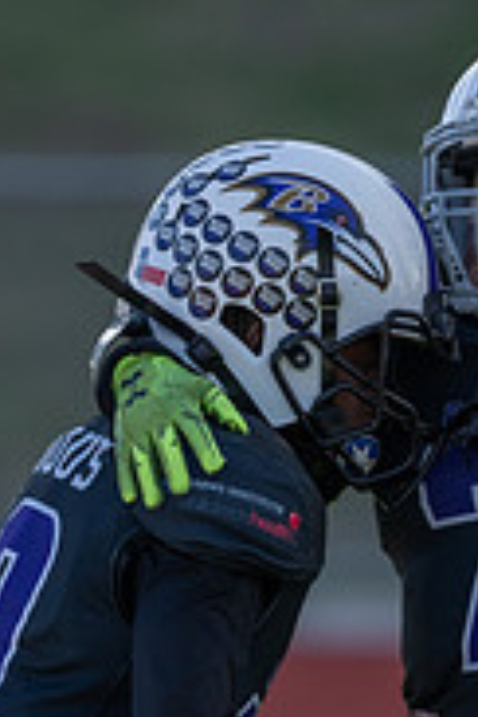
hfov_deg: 1.8
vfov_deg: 2.8
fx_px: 14897
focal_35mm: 748
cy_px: 688
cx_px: 423
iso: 100
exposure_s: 1/1000
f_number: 2.8
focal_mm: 200
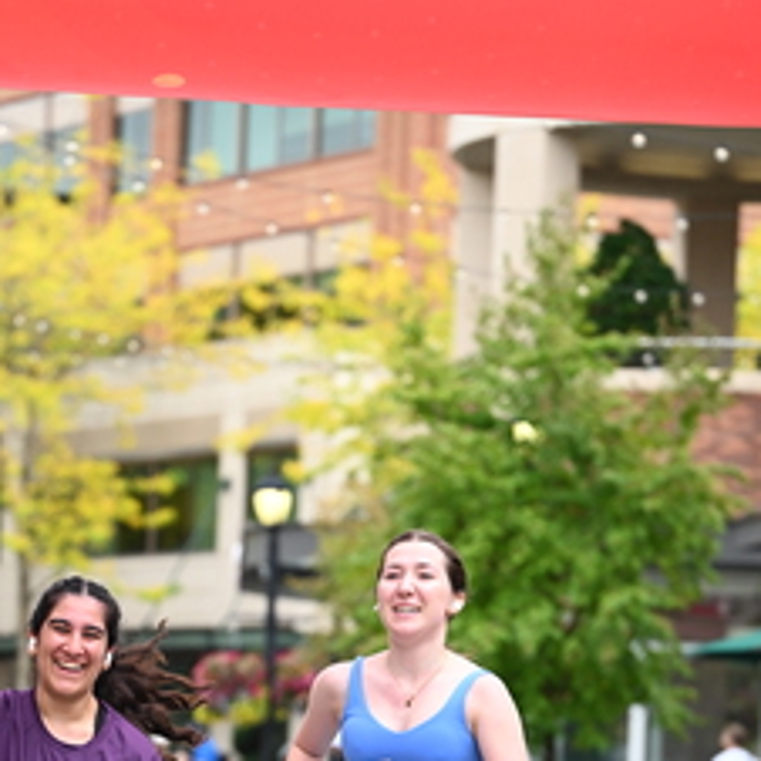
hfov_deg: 9.4
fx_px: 4626
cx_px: 315
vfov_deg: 9.4
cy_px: 717
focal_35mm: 186
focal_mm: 90
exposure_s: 1/2000
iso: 640
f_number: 2.8
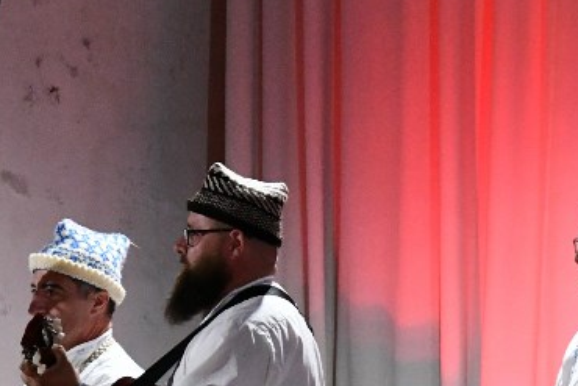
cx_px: 187
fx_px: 4128
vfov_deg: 5.3
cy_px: 494
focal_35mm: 257
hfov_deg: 8.0
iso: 4500
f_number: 5.3
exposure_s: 1/125
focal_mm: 62
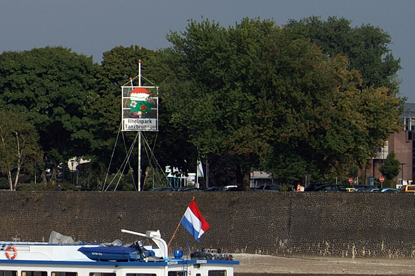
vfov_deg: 4.2
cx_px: -227
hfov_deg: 6.2
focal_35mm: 326
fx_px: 3754
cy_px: 118
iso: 100
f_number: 10
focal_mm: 70
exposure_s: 1/300
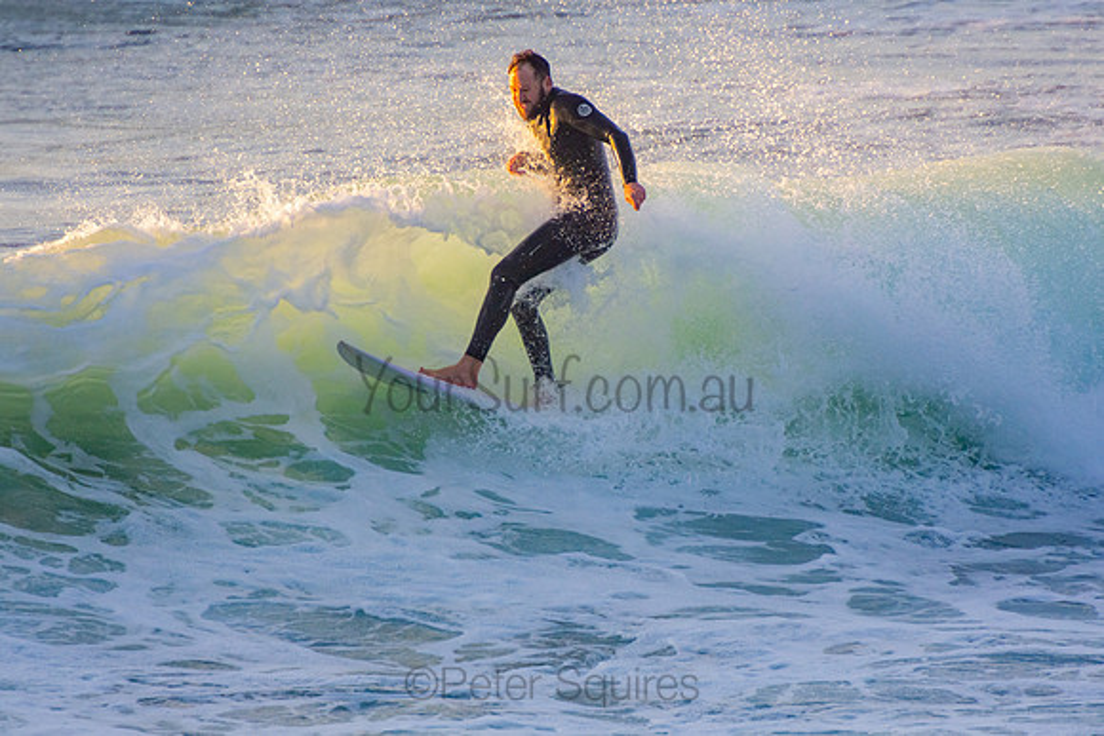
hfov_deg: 3.3
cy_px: 368
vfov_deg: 2.2
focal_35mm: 621
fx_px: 19058
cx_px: 552
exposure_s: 1/1000
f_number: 5.6
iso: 500
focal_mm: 400
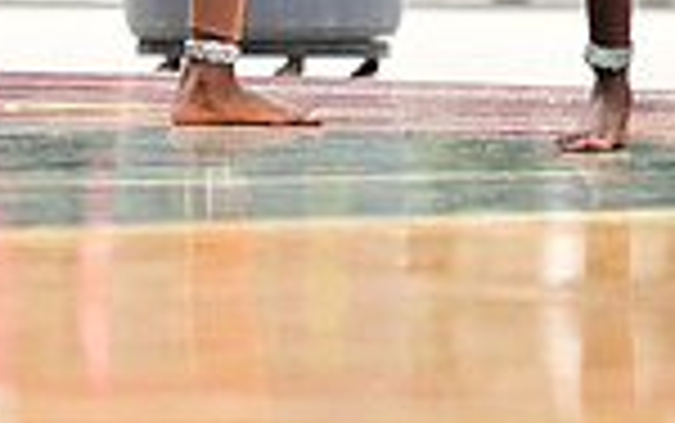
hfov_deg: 3.1
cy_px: -306
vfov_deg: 1.9
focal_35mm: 688
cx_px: 230
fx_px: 12666
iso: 6400
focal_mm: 175
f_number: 3.2
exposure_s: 1/1000
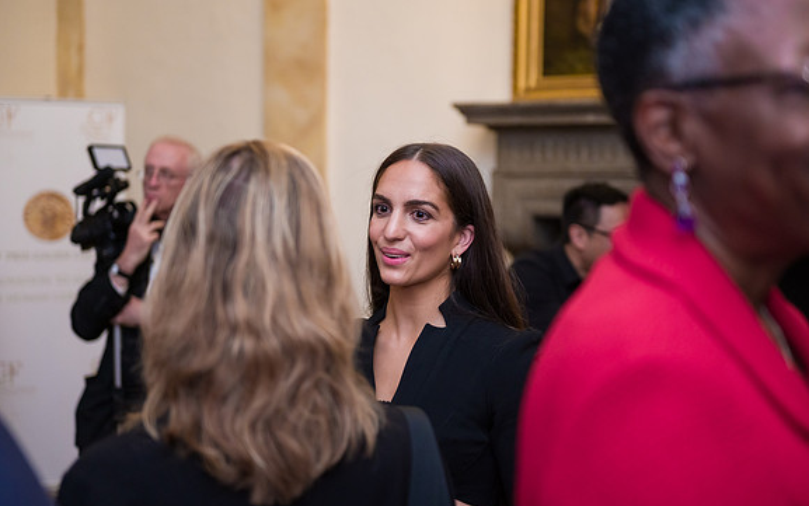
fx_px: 1323
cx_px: 405
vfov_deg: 21.7
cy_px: 259
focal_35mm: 60
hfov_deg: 34.0
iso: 1600
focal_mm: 58
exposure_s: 1/200
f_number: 3.2
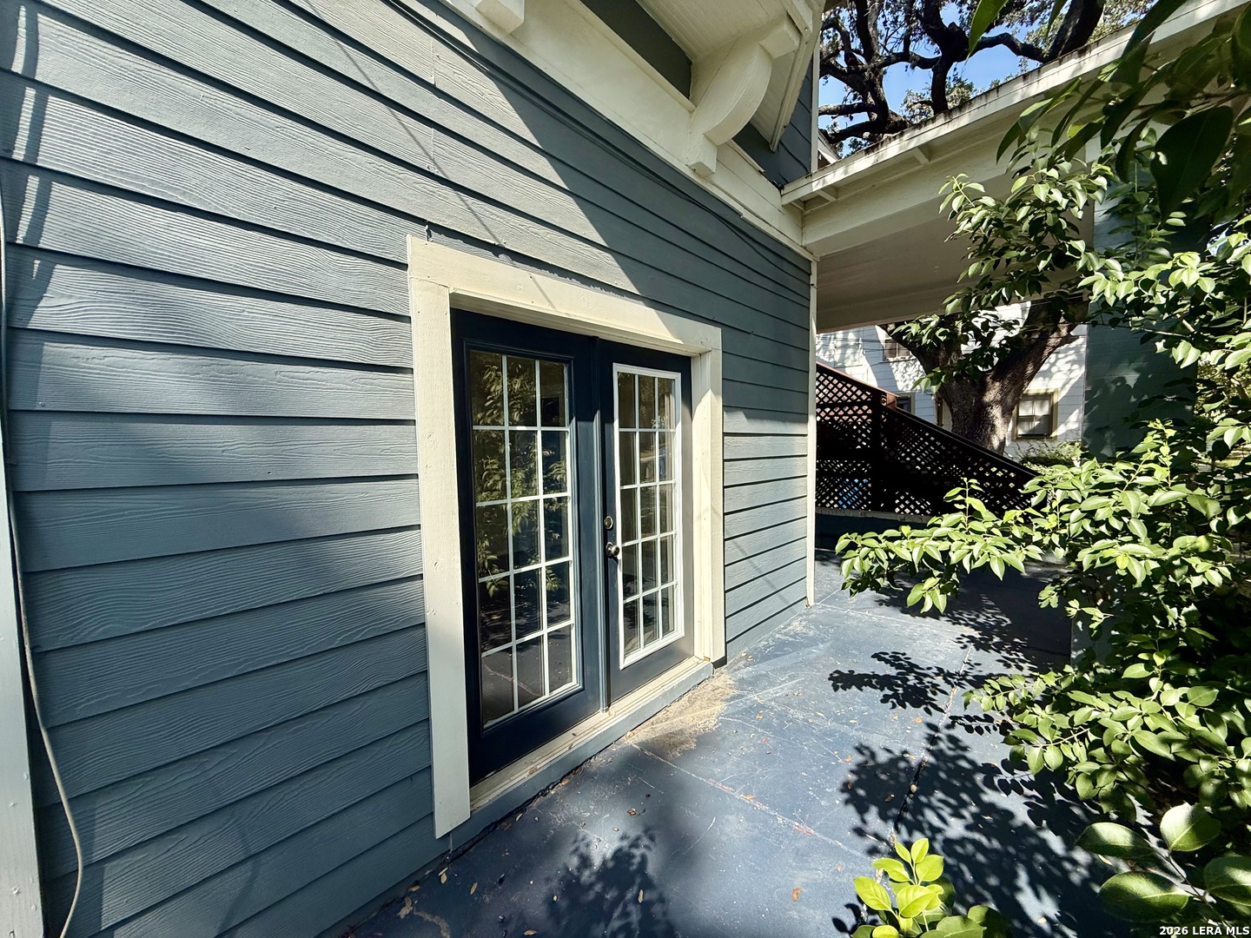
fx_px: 506
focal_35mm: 14
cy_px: 469
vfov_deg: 85.7
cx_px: 626
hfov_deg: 102.1
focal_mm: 2.22
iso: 50
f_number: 2.2
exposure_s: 1/1259
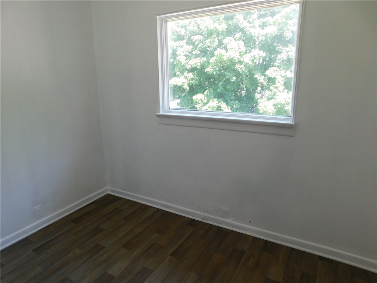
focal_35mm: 23
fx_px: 250
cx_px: 188
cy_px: 142
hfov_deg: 73.9
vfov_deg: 58.9
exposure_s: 1/80
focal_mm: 4
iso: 125
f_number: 3
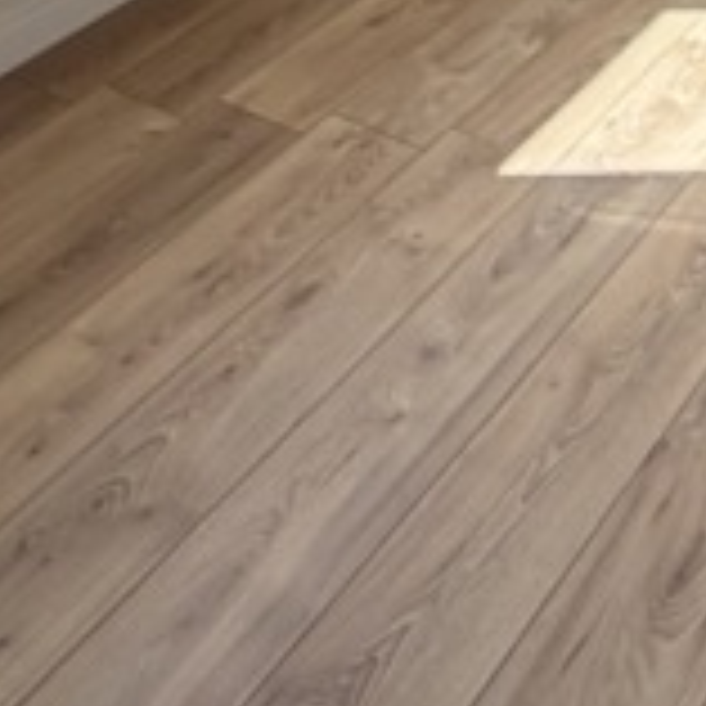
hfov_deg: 25.8
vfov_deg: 19.4
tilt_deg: -7.5
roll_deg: +2.8
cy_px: -607
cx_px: 715
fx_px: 1454
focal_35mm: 63
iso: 64
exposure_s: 1/121
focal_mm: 2.22
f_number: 2.2
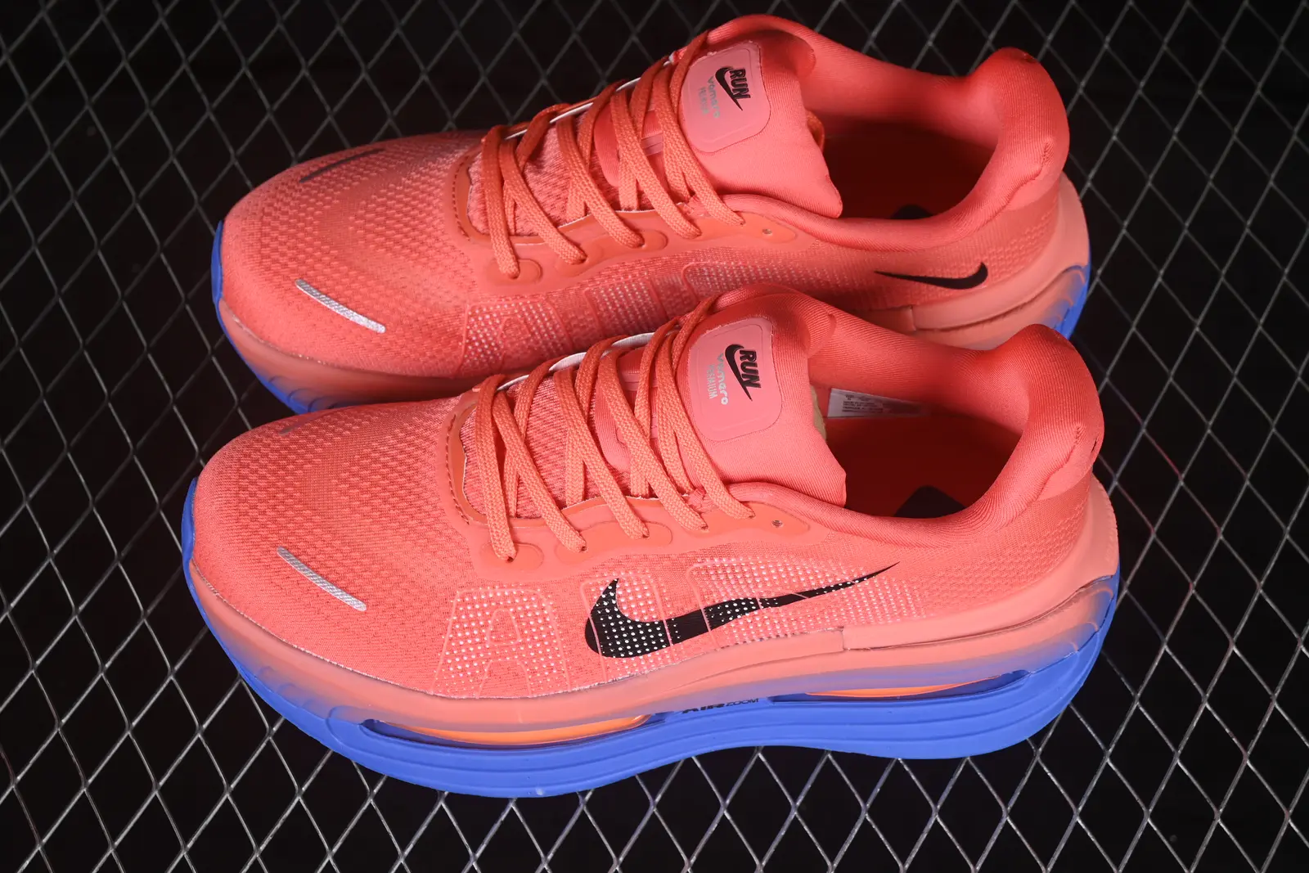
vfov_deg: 18.2
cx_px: 654
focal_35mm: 75
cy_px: 436
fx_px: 2727
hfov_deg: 27.0
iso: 160
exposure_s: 1/80
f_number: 7.1
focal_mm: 50
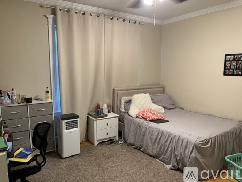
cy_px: 91
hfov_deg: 67.3
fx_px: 182
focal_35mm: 26
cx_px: 121
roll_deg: +0.0
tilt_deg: -6.7
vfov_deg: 53.0
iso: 250
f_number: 1.6
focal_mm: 5.1
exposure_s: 1/60
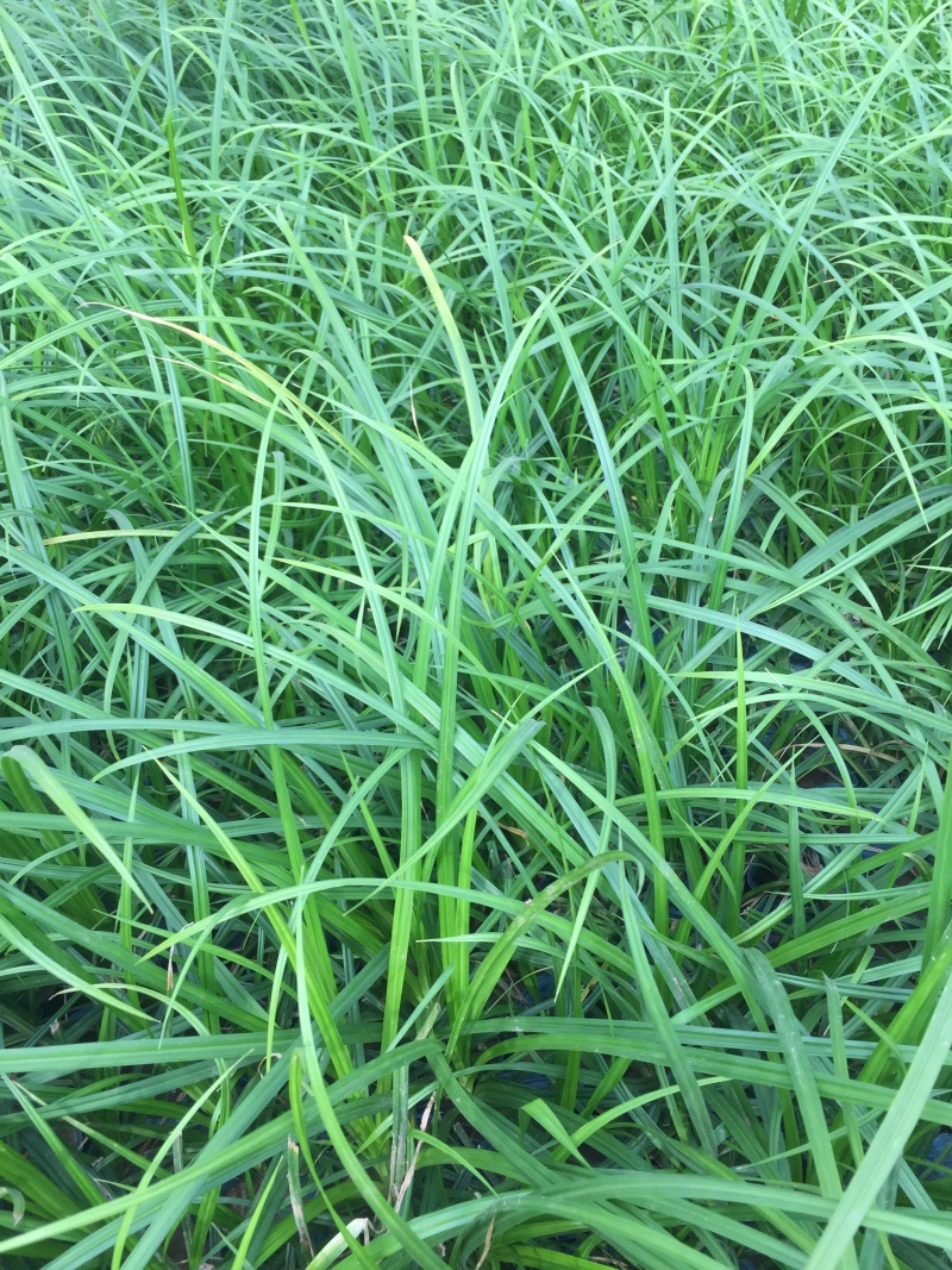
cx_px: 476
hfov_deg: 48.2
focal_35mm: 29
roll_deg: +3.4
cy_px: 635
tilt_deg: -42.5
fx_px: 1064
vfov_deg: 61.7
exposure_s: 1/223
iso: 32
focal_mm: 4.15
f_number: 2.2
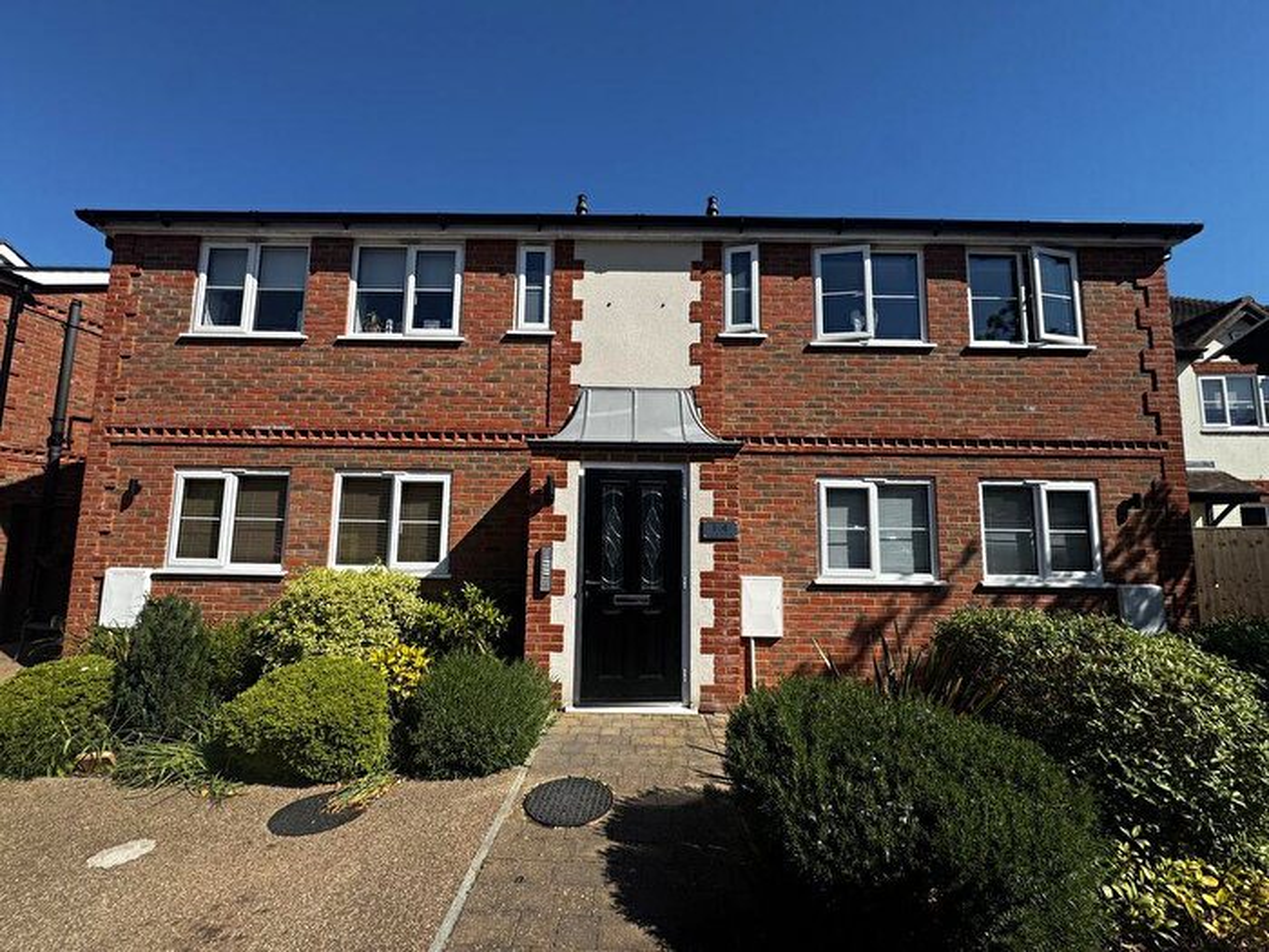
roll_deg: -1.0
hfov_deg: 102.1
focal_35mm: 14
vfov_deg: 85.7
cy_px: 476
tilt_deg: +6.0
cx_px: 634
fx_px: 513
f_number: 2.2
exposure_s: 1/1976
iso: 50
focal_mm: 2.22
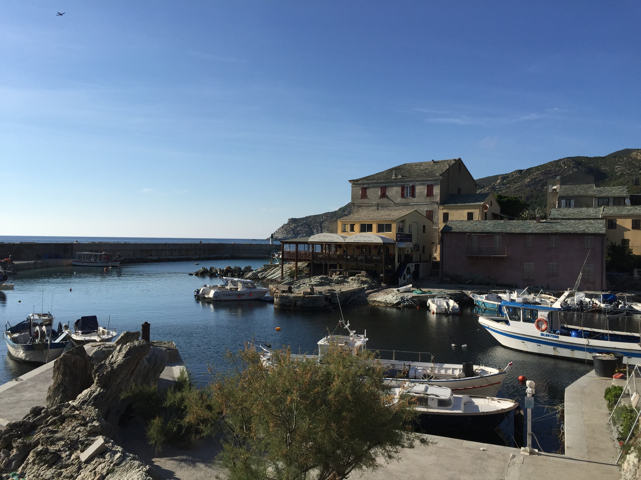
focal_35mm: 29
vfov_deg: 48.2
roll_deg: -1.7
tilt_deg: -1.2
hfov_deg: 61.7
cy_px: 240
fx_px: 537
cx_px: 320
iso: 32
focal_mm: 4.15
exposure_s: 1/3300
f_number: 2.2
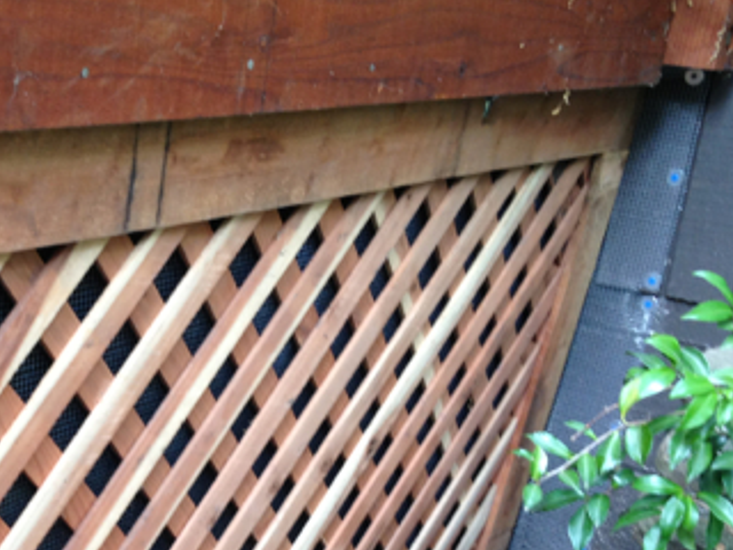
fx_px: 1482
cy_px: 465
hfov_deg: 26.7
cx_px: 48
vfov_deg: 20.7
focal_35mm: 70
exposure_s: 1/20
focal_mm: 4.28
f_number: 2.4
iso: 64
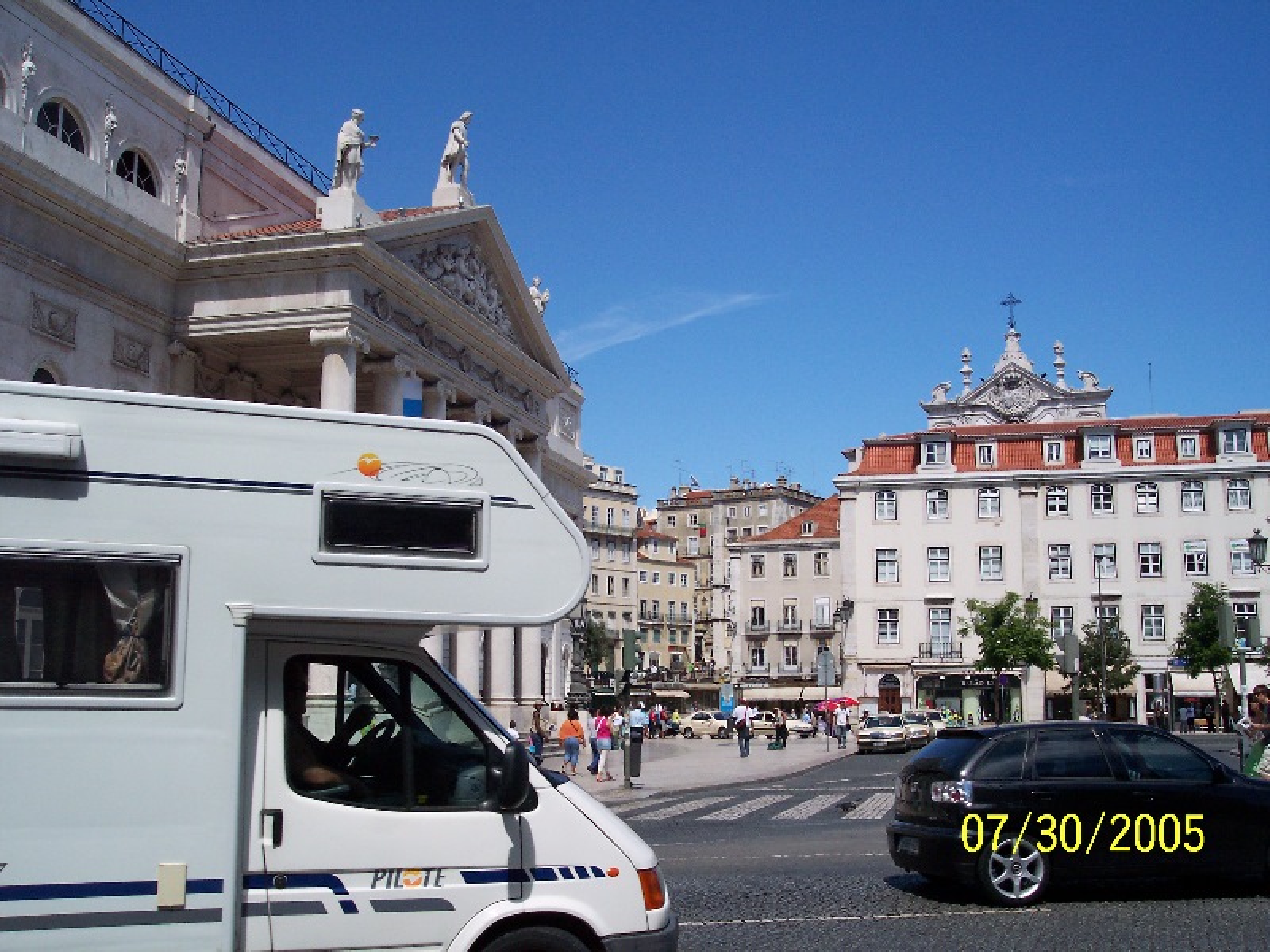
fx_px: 1394
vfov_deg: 37.7
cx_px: 635
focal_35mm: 38
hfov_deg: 49.0
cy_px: 476
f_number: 4.8
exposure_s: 1/1000
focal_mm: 8
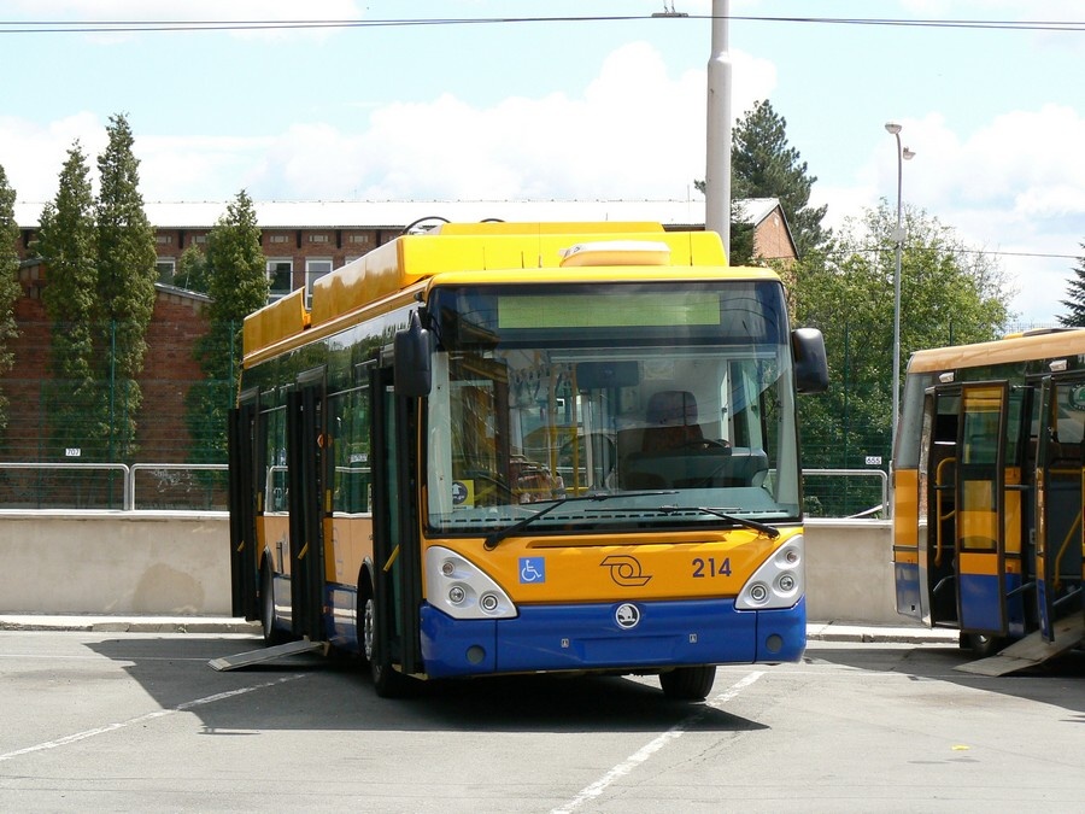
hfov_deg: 19.3
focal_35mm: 102
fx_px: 3197
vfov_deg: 14.5
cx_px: 542
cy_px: 407
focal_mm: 16.9
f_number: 4
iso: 100
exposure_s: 1/800
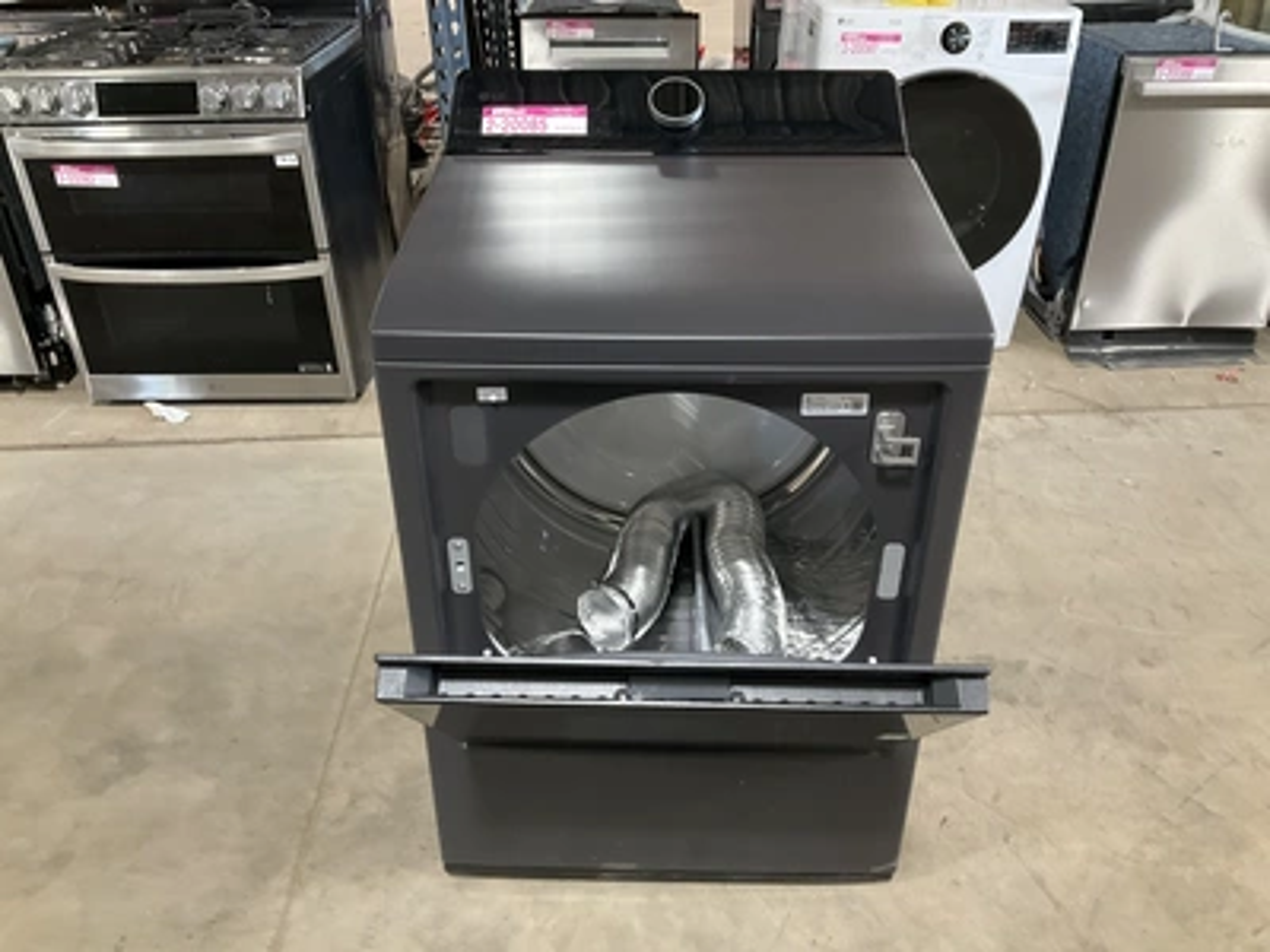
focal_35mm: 29
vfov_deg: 48.2
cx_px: 635
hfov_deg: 61.7
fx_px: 1064
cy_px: 476
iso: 200
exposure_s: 1/60
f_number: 1.8
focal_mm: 3
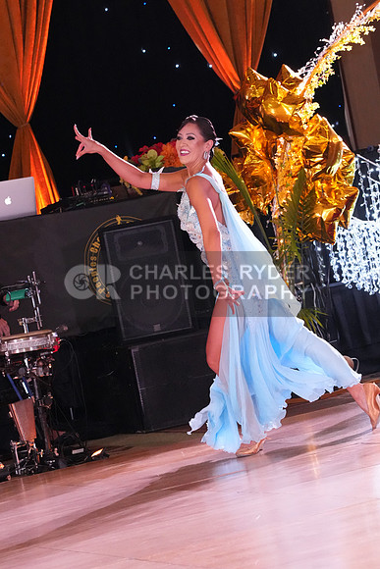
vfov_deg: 13.1
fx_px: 2484
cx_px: 190
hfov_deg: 8.7
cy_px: 284
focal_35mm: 157
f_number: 5.6
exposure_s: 1/320
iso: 8000
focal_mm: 105
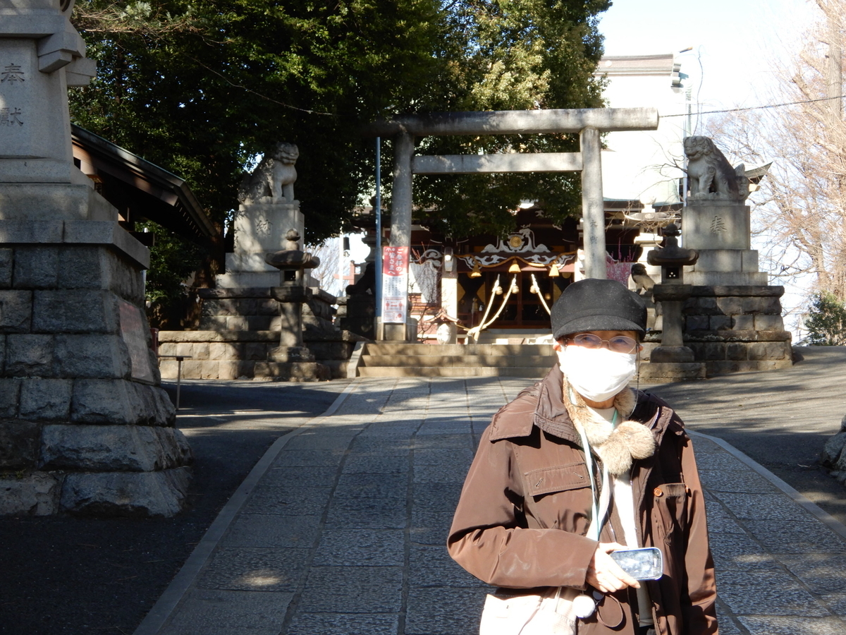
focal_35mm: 65
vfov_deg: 22.6
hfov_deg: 29.8
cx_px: 423
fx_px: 1589
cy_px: 318
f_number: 4.5
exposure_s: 1/160
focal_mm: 11.6
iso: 80
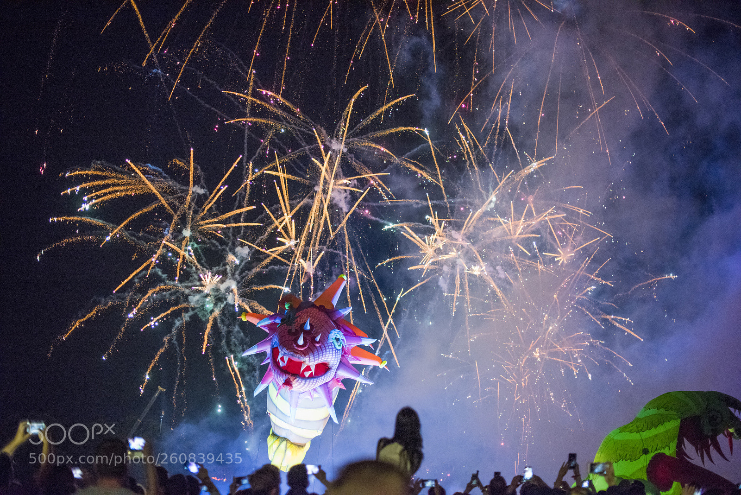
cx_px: 370
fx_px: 1029
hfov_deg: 39.6
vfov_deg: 27.0
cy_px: 248
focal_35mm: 50
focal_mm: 50
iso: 5000
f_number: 2
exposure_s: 1/250
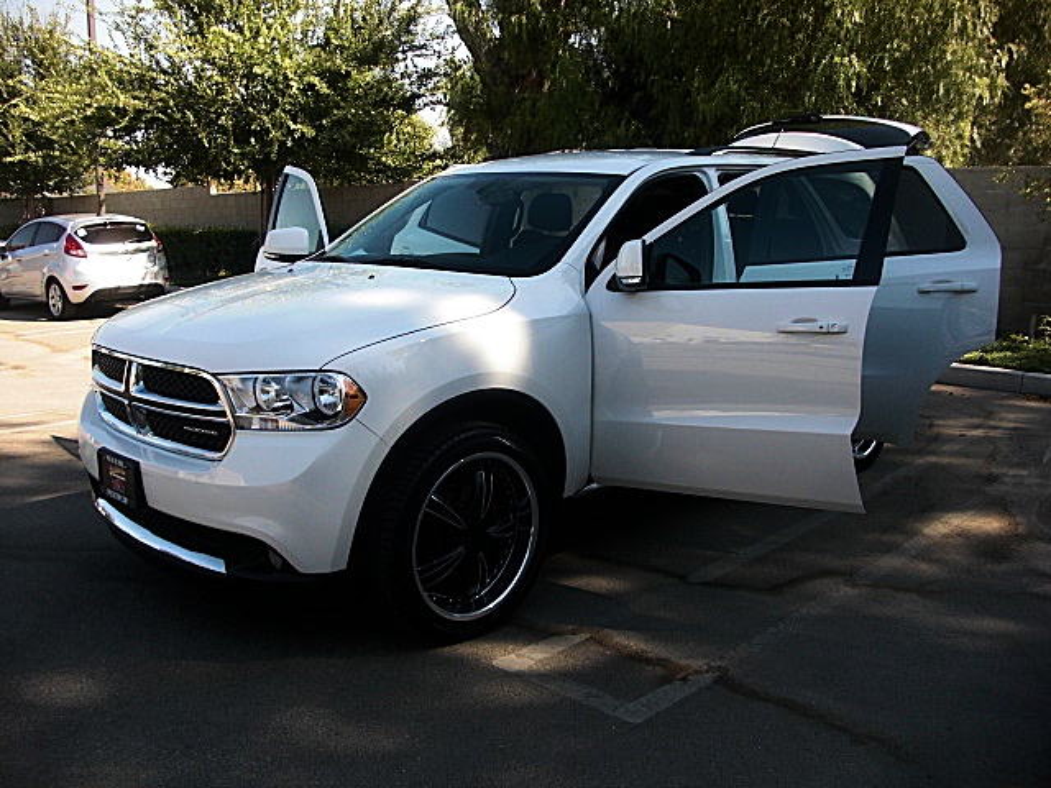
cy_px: 394
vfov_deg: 39.7
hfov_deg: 51.4
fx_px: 1093
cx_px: 526
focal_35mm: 36
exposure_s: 1/400
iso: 50
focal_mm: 6.3
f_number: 2.8
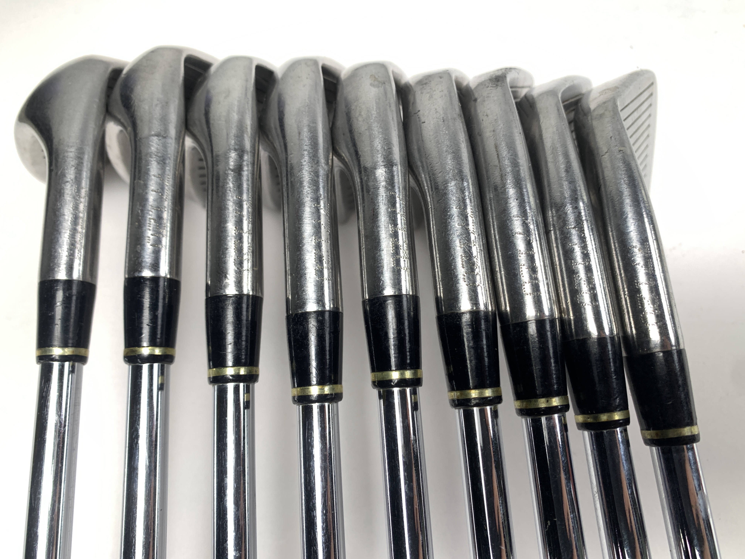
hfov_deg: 67.3
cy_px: 280
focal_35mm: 26
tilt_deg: -70.1
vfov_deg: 53.1
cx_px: 372
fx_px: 560
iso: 25
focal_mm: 4.25
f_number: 1.8
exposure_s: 1/120
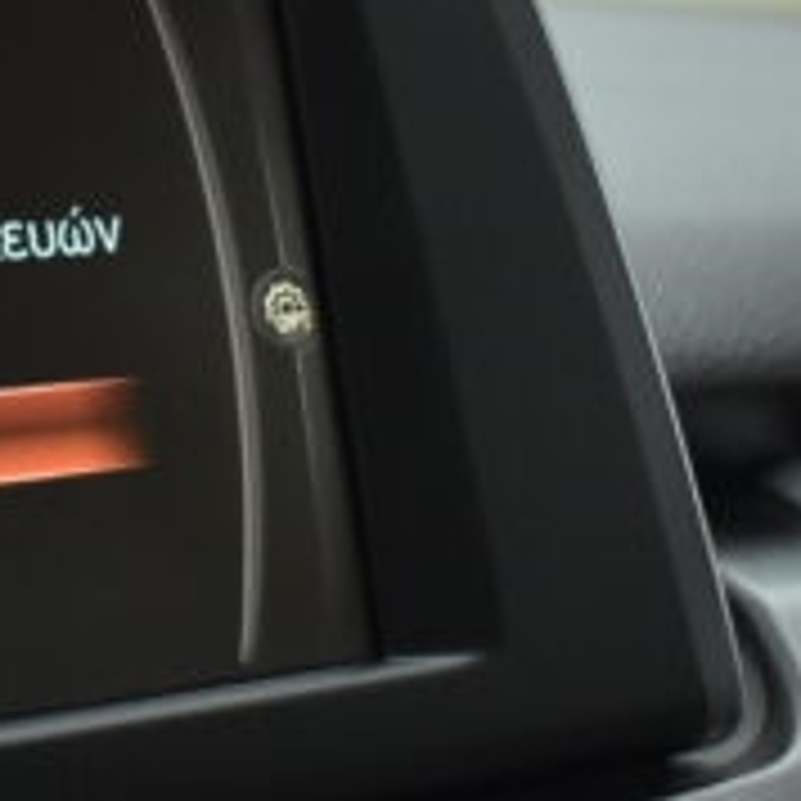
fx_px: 2592
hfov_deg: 15.7
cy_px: 520
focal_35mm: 99
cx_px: -522
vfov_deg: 17.5
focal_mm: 18
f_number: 3.5
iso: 1600
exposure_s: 1/125
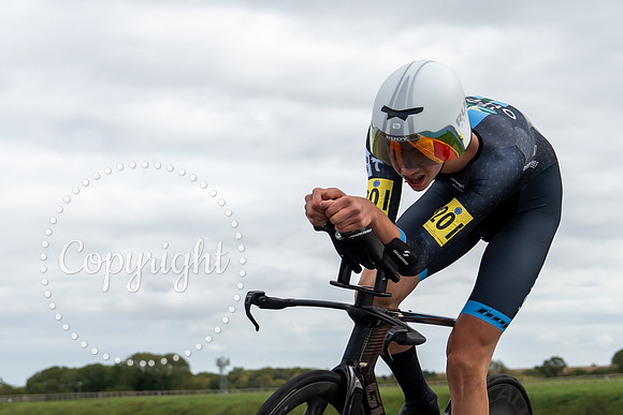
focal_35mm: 114
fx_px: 1980
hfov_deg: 17.9
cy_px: 344
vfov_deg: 11.9
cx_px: 285
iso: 100
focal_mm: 39
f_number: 3.5
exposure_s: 1/1000
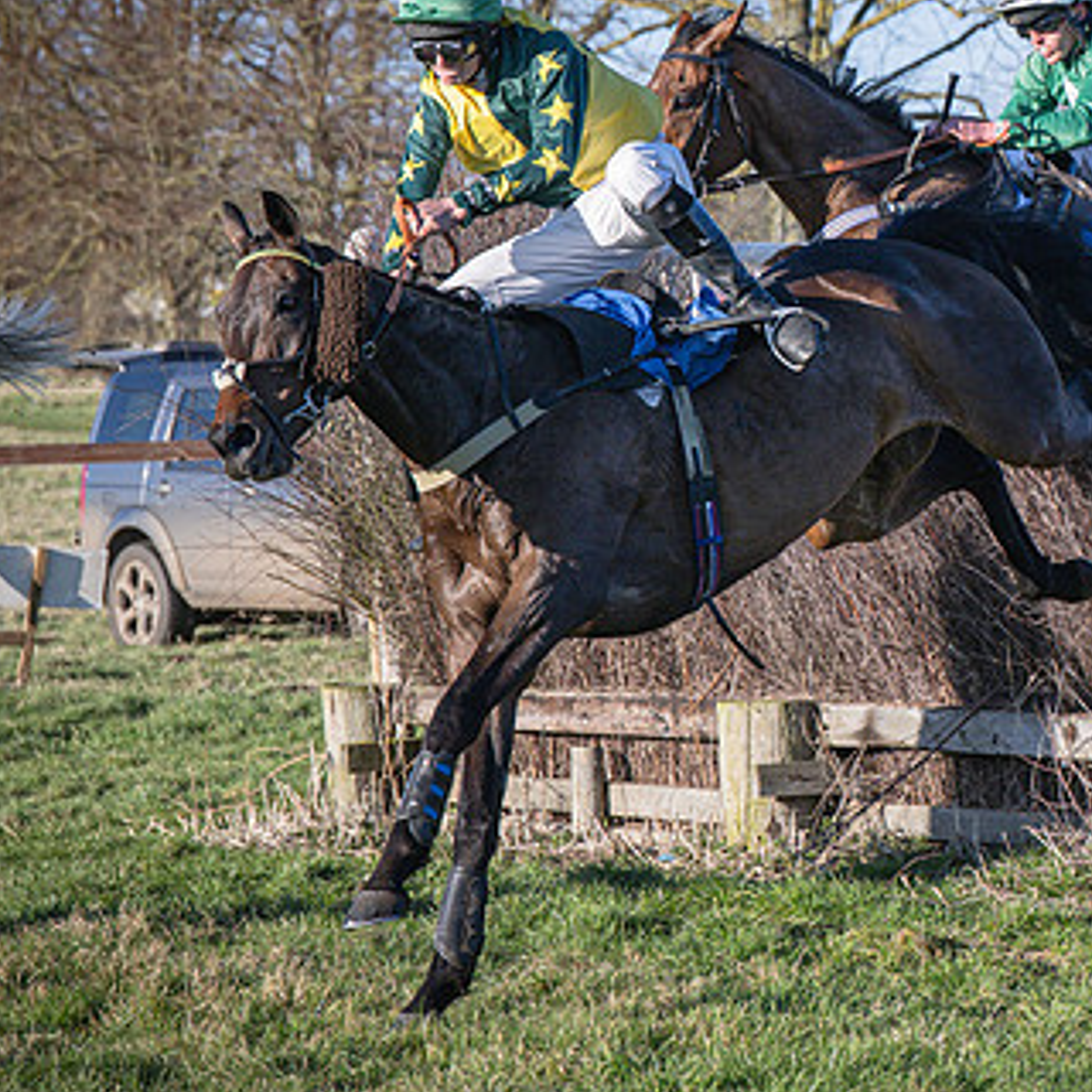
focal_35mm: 195
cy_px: 468
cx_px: 650
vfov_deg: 9.0
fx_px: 6960
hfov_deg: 9.0
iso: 200
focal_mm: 70
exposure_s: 1/2500
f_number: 4
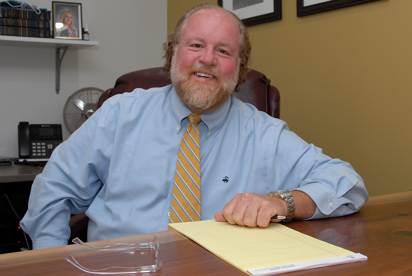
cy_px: 138
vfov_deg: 43.7
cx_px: 206
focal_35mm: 30
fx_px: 344
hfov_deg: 61.9
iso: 200
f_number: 5
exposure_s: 1/60
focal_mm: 20
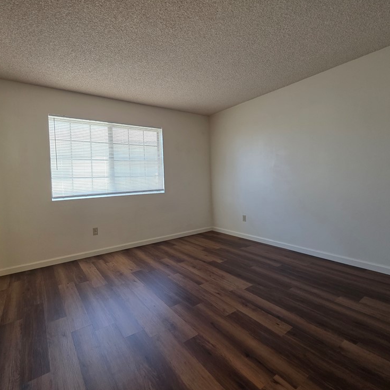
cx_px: 181
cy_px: 190
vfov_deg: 87.4
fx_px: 204
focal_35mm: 16
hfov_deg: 87.3
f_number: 1.9
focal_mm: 2.2
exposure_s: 1/120
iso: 160
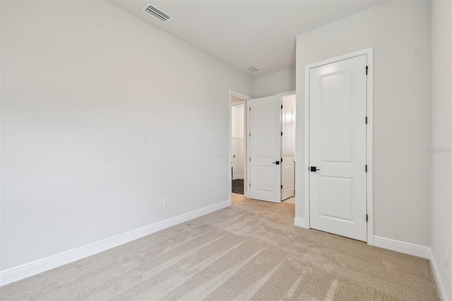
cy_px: 150
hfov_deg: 100.4
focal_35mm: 15
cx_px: 226
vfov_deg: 77.3
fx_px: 188
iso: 100
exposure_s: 1/6
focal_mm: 10
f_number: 7.1
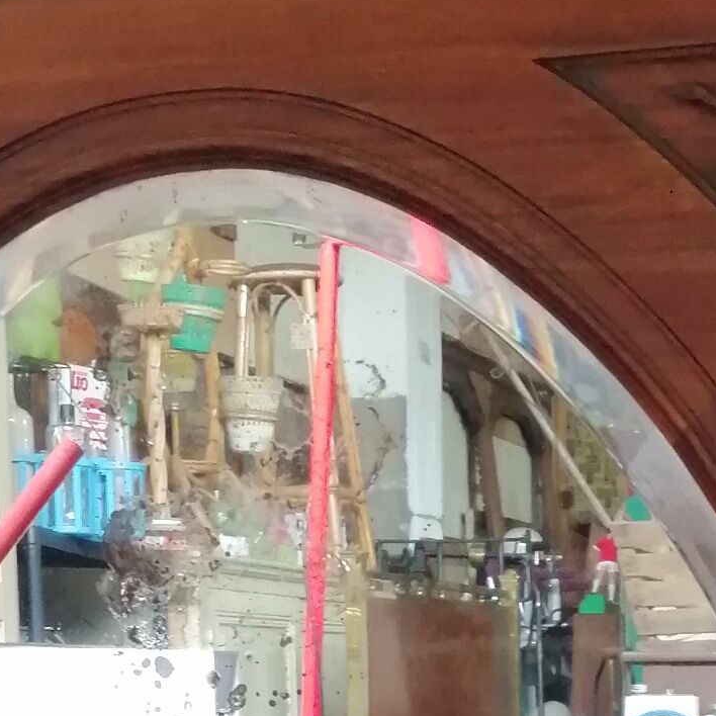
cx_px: 386
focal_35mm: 106
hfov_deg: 16.4
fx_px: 2481
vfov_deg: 15.0
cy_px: 1142
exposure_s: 1/33.3
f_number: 1.8
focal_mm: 3.62
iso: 200
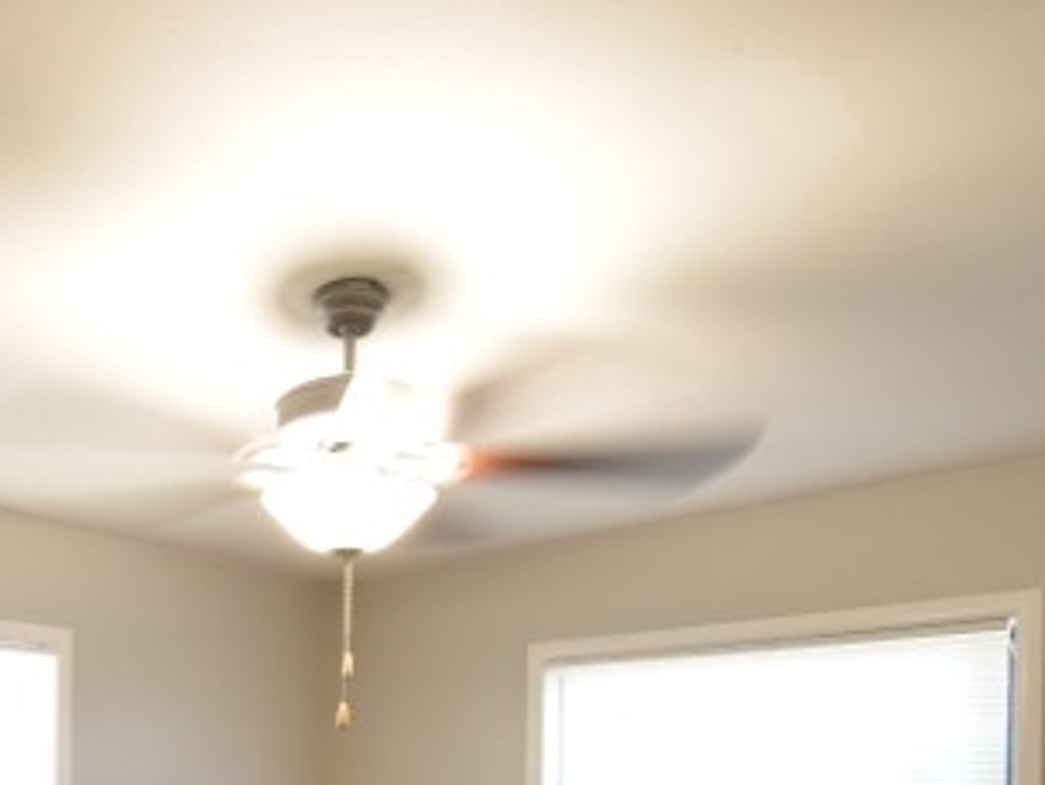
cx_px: 199
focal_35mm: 34
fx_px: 1027
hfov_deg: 50.4
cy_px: 795
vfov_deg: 37.2
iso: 800
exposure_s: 1/20
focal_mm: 10
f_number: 3.5
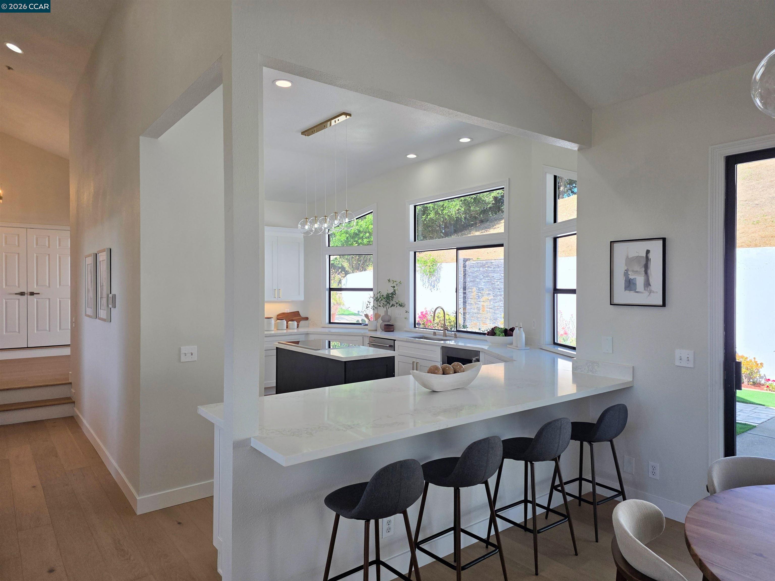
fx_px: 515
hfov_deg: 73.9
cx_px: 388
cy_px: 290
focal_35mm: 23
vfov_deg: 58.9
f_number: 1.7
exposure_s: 1/2043
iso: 80
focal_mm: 6.3
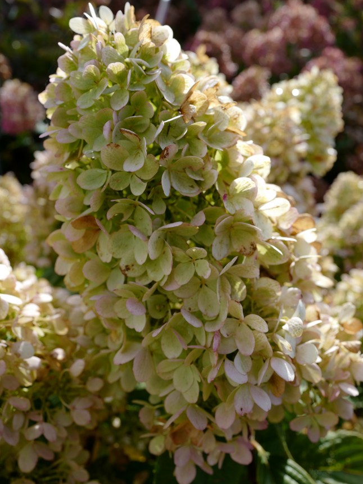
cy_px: 261
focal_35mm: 32
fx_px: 448
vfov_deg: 56.8
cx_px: 183
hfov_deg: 44.1
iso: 100
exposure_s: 1/100
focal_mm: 28
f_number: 8
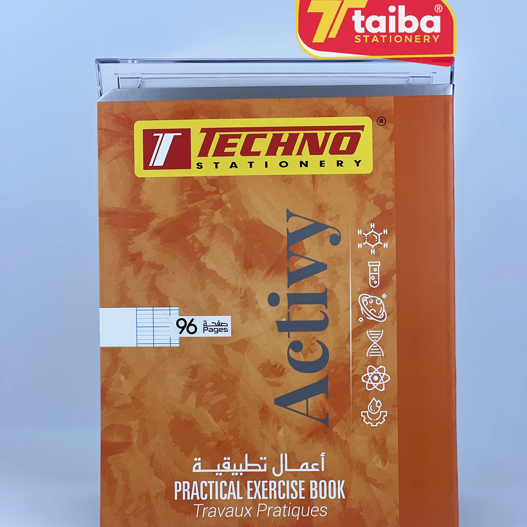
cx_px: 263
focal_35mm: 91
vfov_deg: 19.1
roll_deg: +0.2
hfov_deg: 19.1
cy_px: 275
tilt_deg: -9.8
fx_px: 1567
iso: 25
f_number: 2.8
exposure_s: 1/280
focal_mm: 9
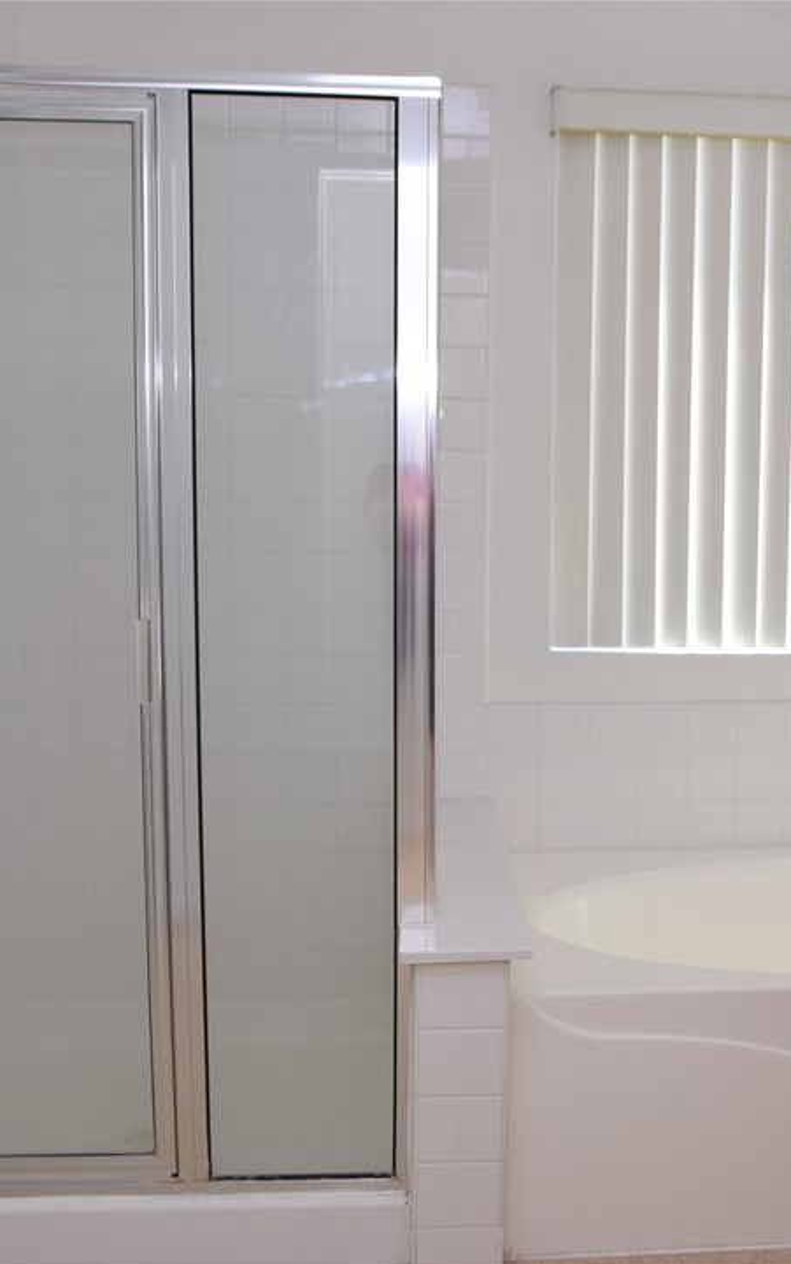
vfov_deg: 43.5
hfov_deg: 27.5
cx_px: 612
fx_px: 1586
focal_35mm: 46
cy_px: 633
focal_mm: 20
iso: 400
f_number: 6.3
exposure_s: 1/160
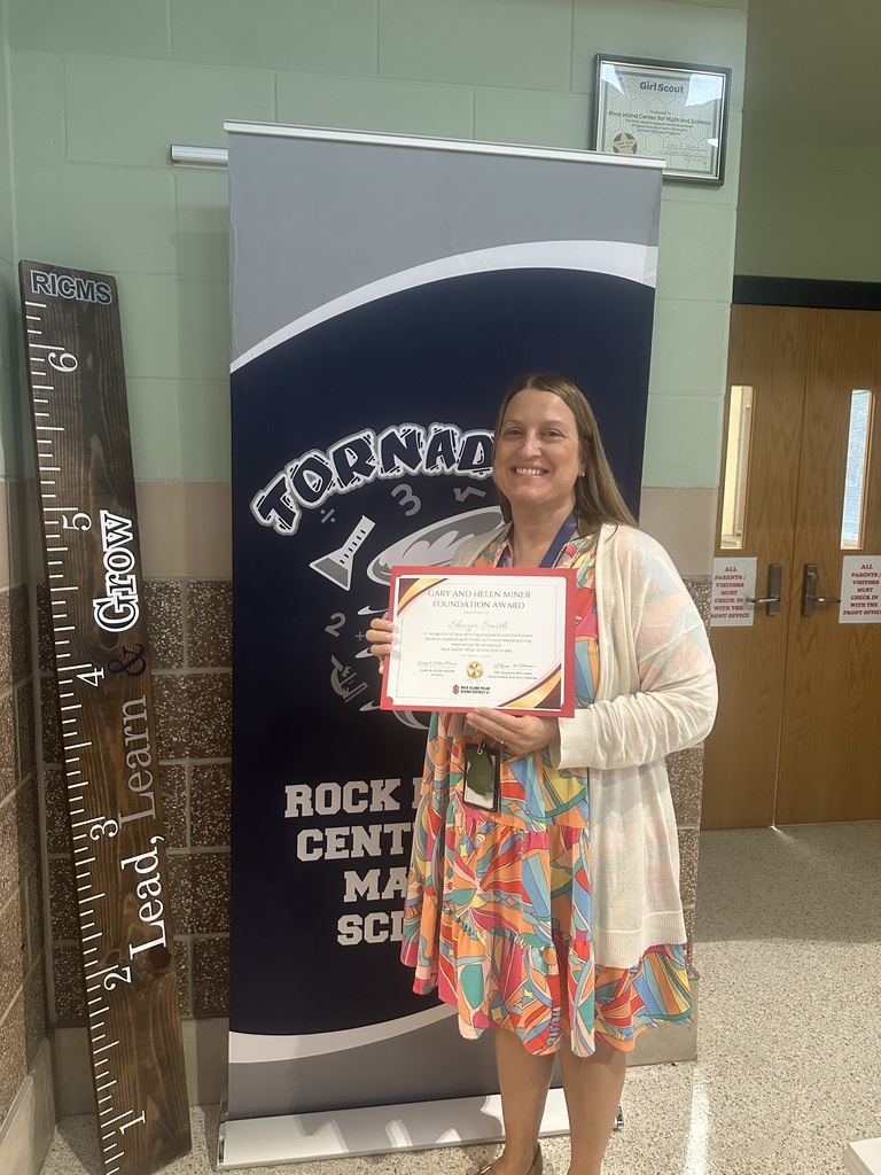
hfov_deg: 56.8
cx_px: 440
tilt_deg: -7.8
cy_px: 588
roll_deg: -1.2
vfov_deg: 71.6
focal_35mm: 24
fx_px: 814
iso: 500
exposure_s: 1/60
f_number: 1.78
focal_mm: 6.86
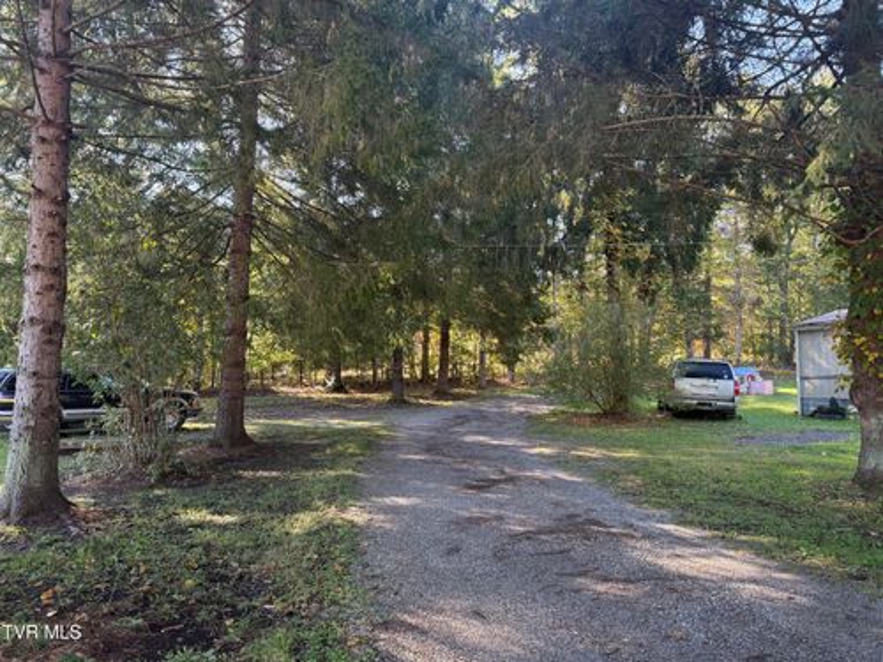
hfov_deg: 71.6
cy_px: 331
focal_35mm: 24
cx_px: 442
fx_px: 612
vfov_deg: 56.8
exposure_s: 1/205
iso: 160
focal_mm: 6.76
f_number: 1.78
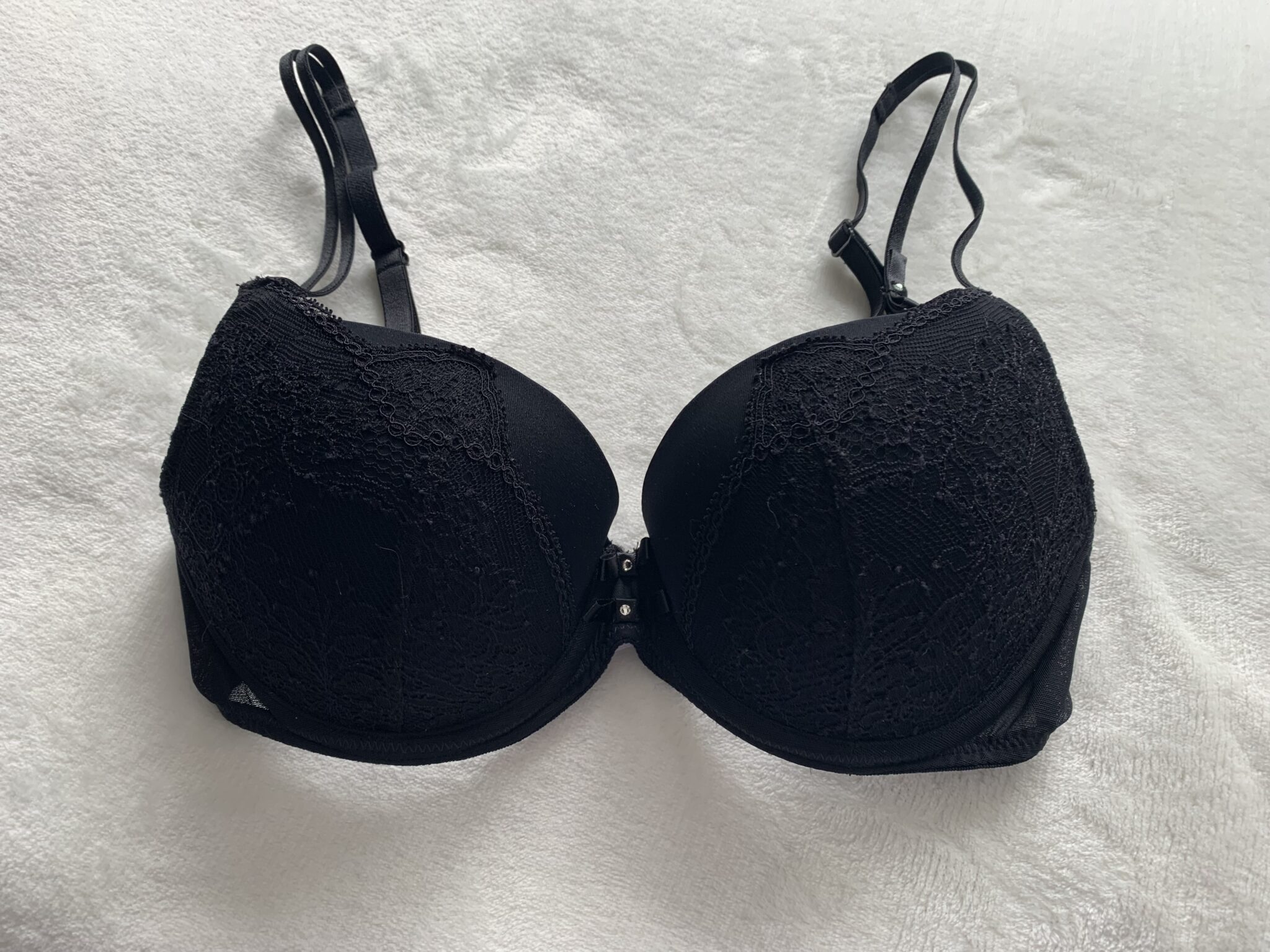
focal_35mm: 26
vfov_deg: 53.1
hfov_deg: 67.3
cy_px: 476
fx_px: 954
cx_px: 635
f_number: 1.8
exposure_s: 1/122
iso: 25
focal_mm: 4.25
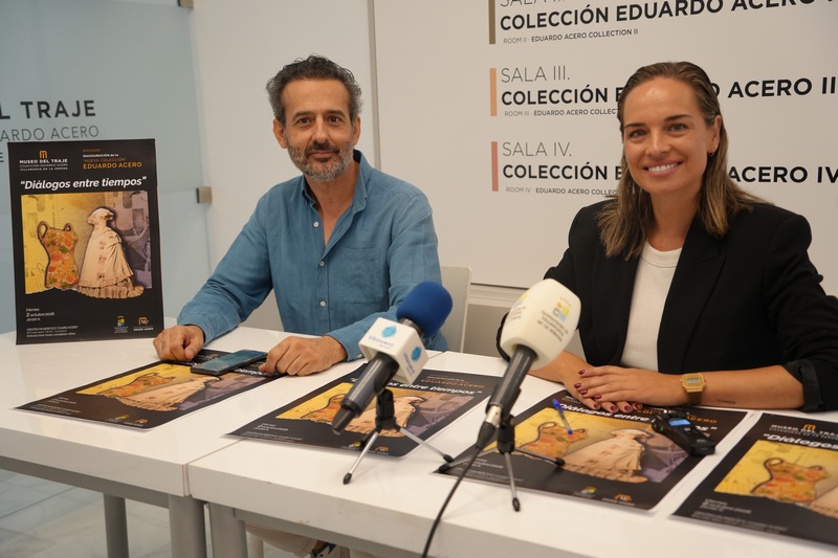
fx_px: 931
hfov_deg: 48.5
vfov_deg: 33.4
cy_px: 279
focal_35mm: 40
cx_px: 419
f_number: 4
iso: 1000
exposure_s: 1/160
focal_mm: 40
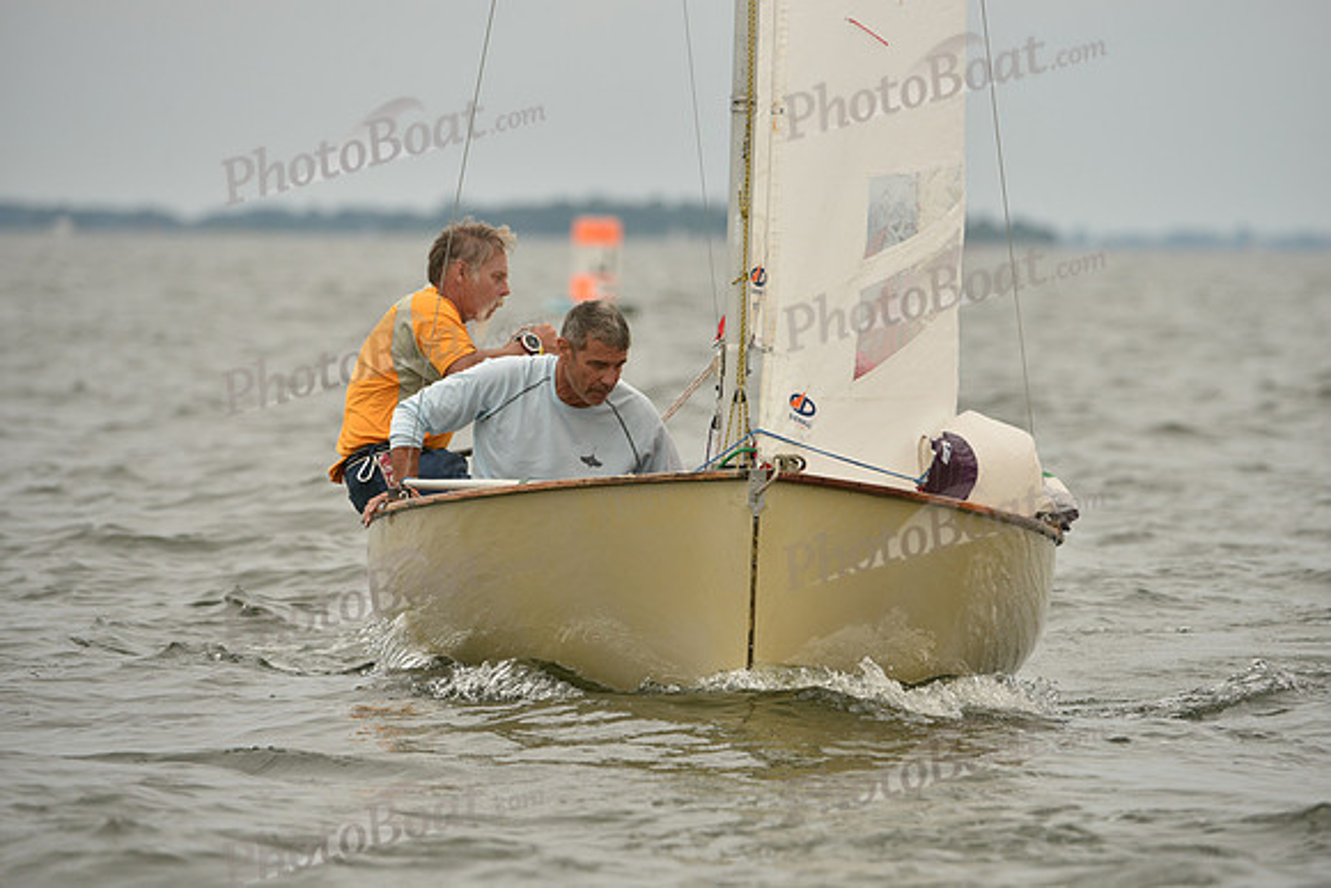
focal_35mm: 350
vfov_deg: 3.9
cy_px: 444
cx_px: 666
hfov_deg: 5.9
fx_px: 12943
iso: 320
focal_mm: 350
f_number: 6.3
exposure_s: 1/1250
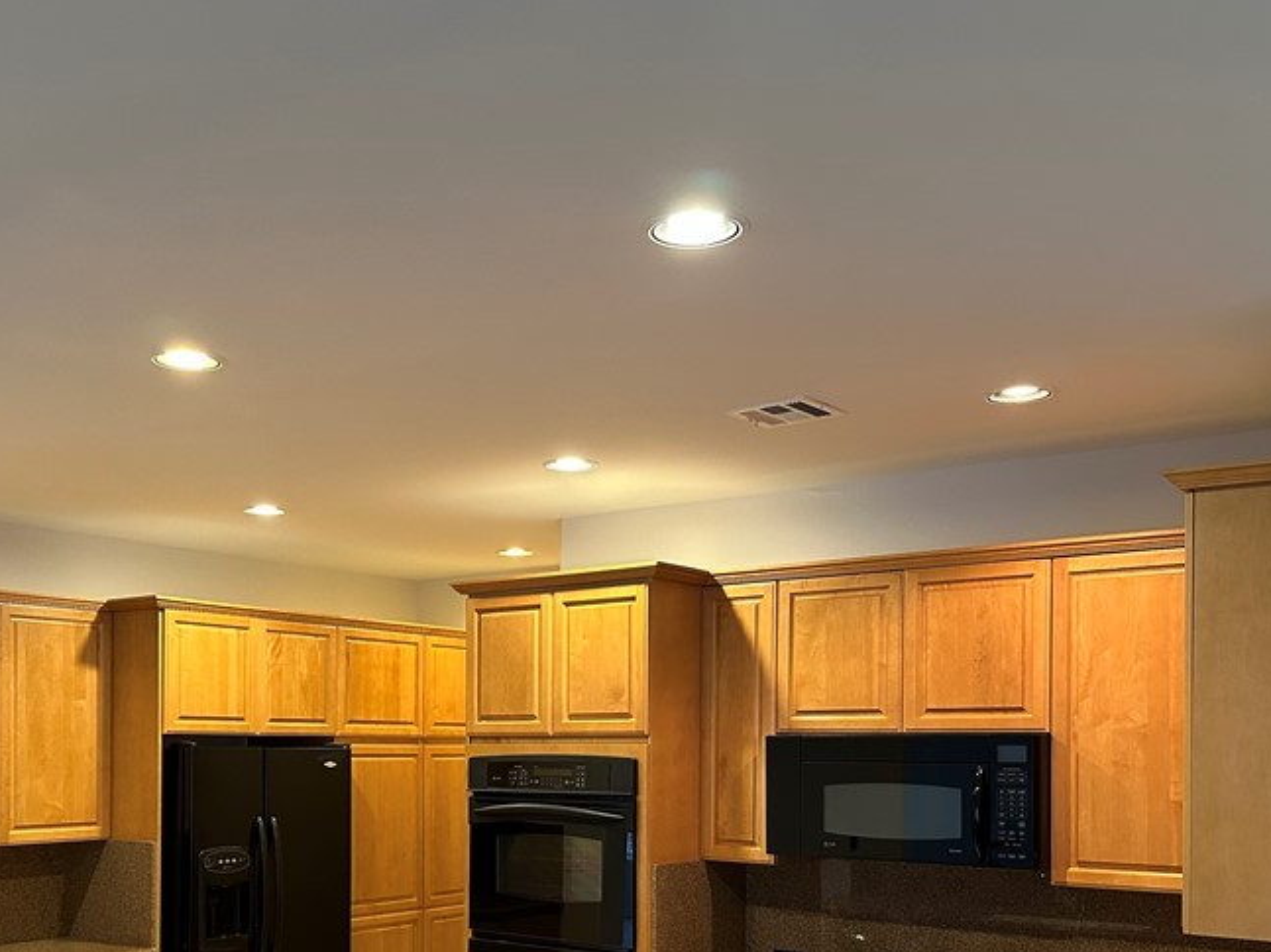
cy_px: 734
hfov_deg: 48.6
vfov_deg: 36.7
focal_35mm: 38
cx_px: 495
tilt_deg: +2.9
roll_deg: -0.1
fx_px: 1395
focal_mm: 6.86
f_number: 1.78
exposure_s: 1/60
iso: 500
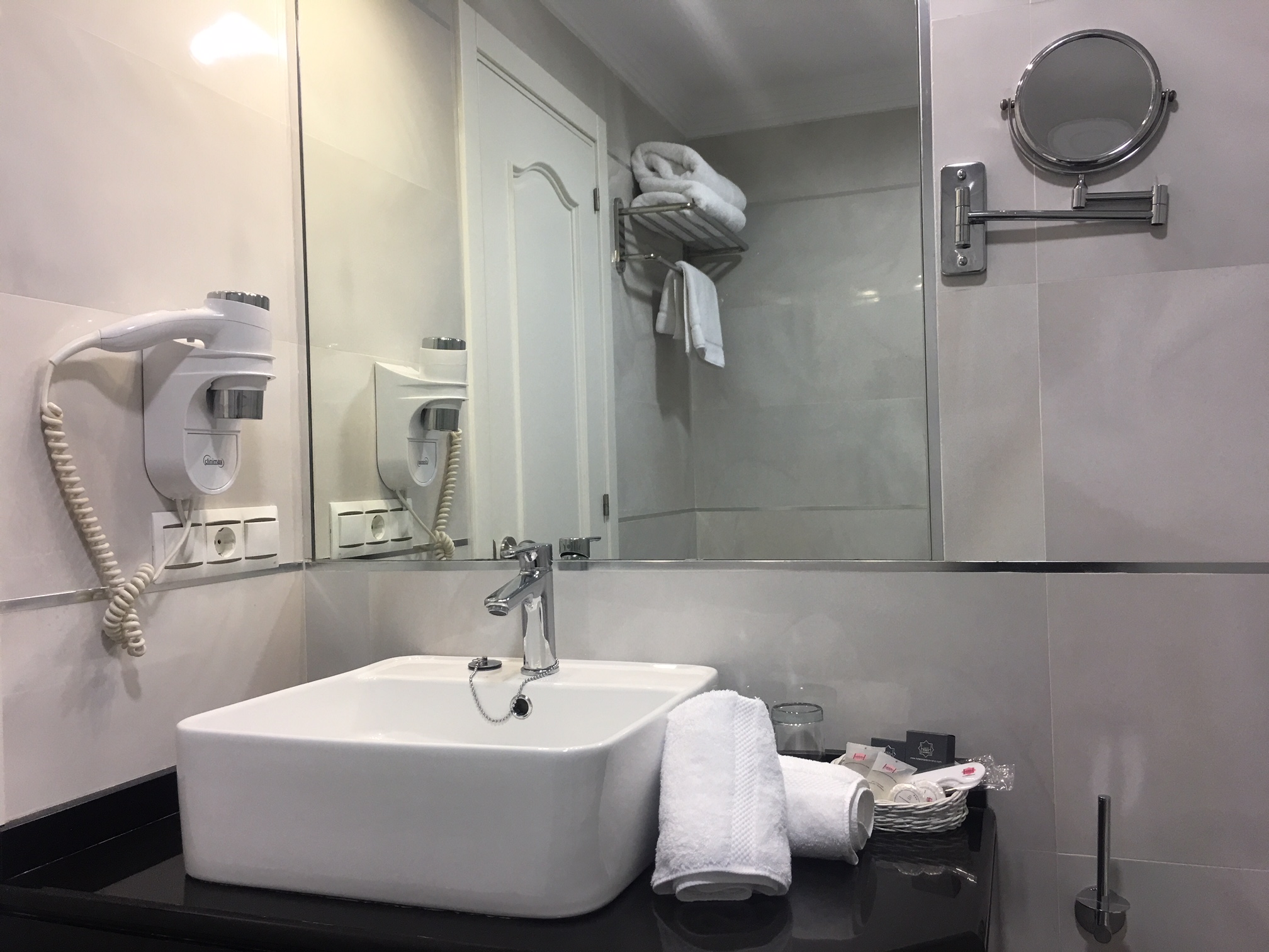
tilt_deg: +3.0
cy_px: 476
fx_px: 1063
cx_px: 634
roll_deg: +1.3
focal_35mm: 29
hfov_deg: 61.7
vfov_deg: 48.2
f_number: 2.2
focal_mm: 4.15
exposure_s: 1/33
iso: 32
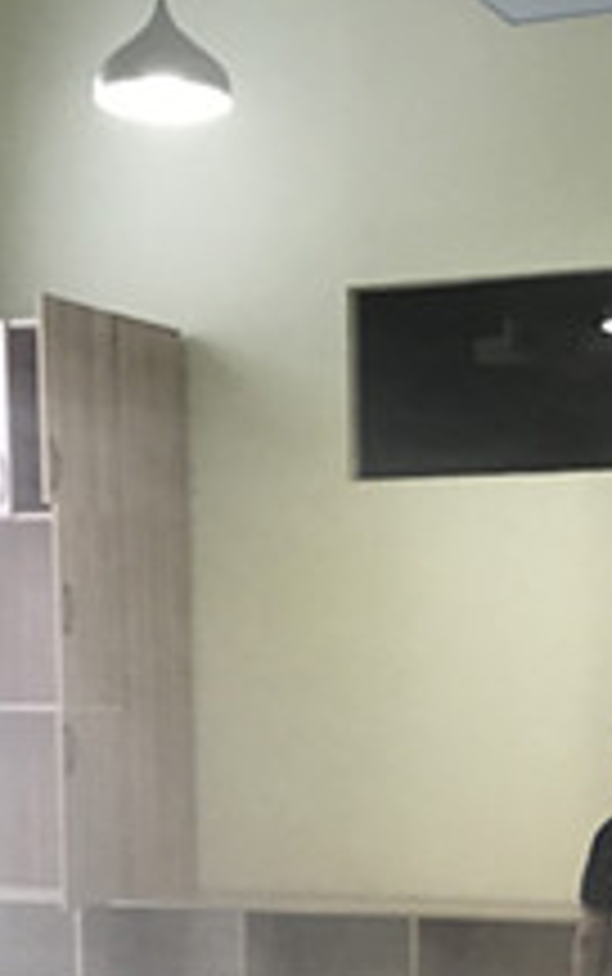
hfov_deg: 15.8
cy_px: 1003
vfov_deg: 24.0
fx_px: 2184
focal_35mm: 82
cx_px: 549
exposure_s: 1/33
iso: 40
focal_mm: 3.99
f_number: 1.8
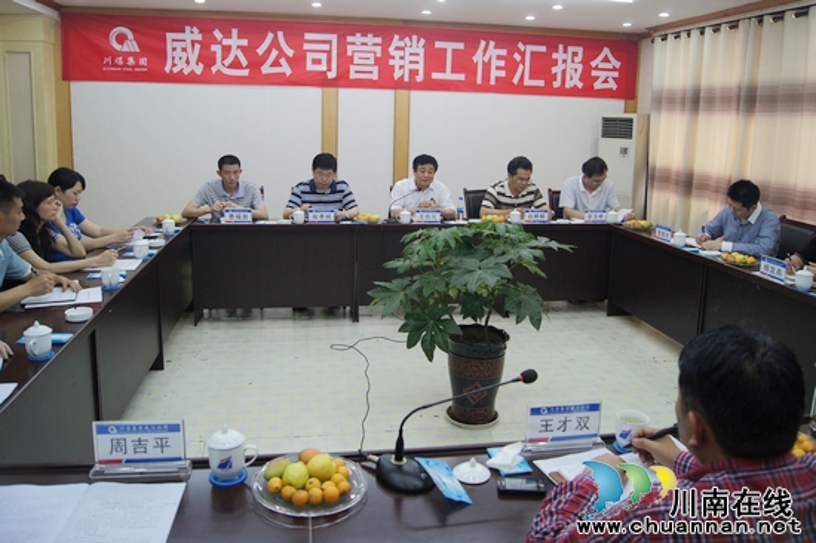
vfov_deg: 47.9
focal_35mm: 27
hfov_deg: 67.4
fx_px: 612
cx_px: 408
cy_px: 272
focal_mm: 18
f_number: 4
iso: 200
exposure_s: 1/30
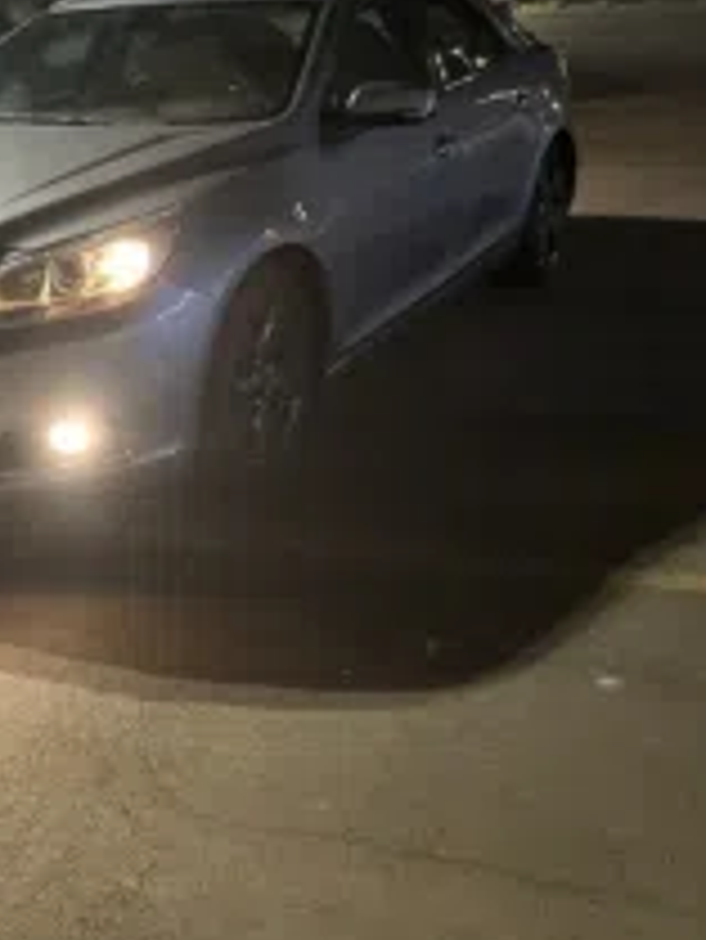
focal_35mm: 46
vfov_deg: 39.9
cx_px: 40
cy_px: 216
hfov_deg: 29.9
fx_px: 1250
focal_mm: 6.86
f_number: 1.78
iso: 800
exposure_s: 1/40
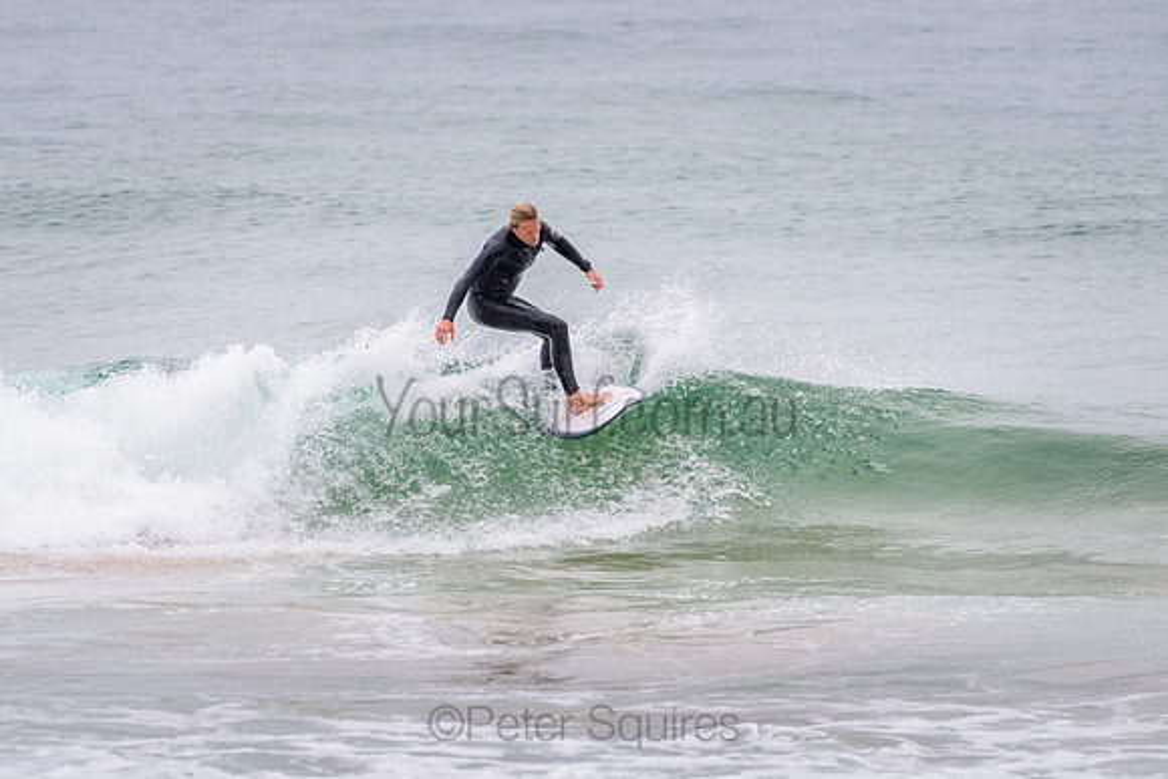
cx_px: 591
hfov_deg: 3.4
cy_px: 370
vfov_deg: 2.2
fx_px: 19903
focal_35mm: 613
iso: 1100
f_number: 5.6
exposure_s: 1/1000
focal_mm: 500
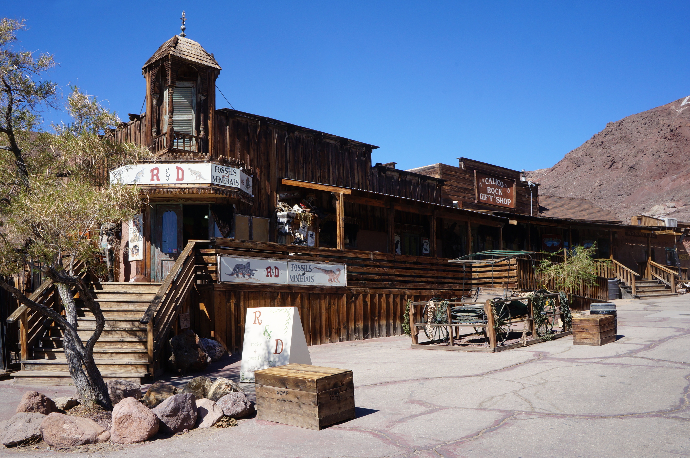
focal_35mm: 30
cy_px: 229
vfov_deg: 43.5
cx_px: 345
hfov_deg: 62.0
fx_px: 574
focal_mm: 20
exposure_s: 1/250
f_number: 13
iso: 200
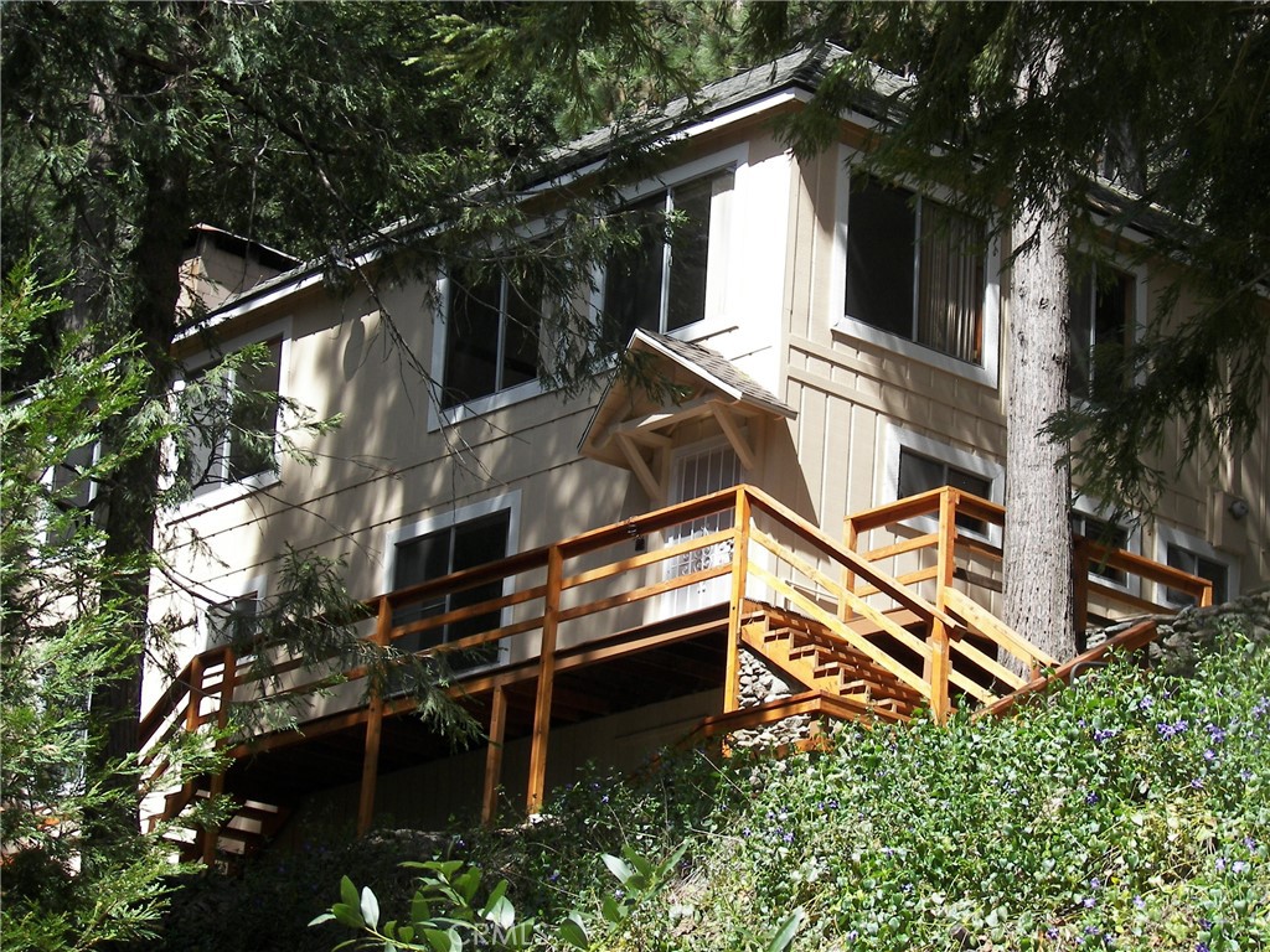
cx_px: 635
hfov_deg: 18.4
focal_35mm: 107
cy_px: 476
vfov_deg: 13.8
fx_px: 3926
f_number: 3.2
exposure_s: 1/320
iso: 50
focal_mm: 17.8
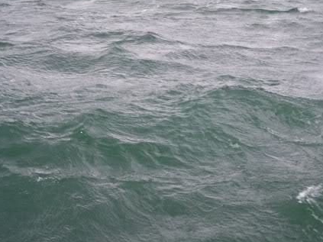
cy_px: 102
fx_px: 494
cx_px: 180
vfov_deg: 27.5
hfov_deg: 36.1
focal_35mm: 53
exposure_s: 1/100
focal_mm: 6.3
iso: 100
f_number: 3.1
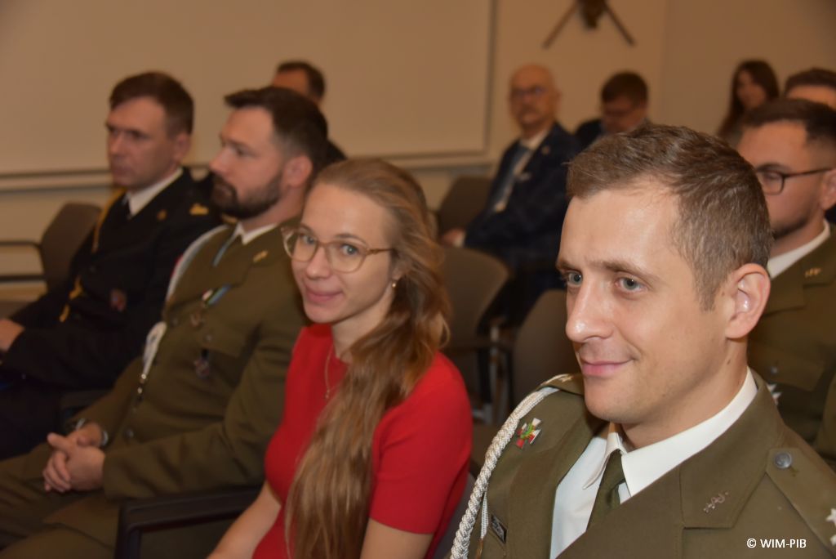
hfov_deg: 43.6
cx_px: 418
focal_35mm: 45
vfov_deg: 29.9
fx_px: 1046
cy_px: 280
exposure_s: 1/60
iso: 2500
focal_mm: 45
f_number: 4.2
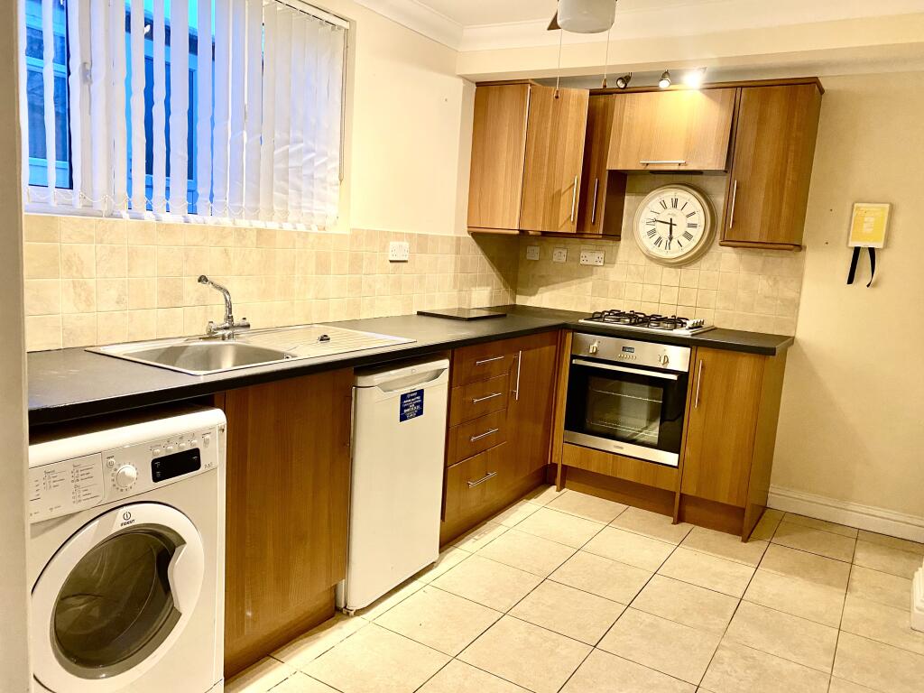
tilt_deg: -9.1
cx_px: 462
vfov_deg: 53.1
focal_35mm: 26
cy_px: 346
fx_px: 694
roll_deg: -3.4
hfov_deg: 67.3
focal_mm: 4.25
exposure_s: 1/50
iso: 250
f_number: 1.8
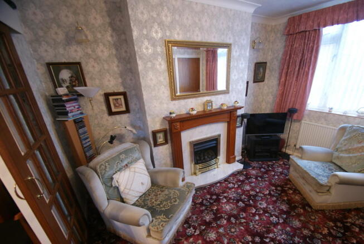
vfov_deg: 77.5
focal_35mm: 15
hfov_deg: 100.3
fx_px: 152
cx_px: 182
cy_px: 122
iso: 400
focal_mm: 10
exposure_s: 1/13
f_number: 3.5
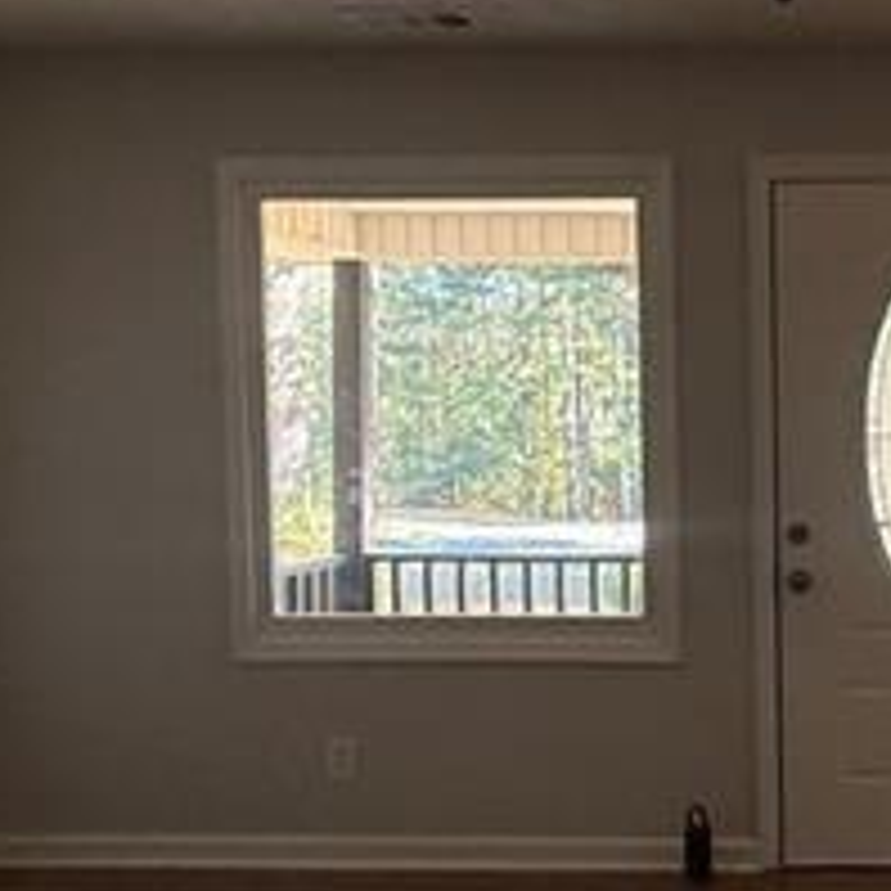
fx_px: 1456
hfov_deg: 31.3
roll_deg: +0.1
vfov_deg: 33.9
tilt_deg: -5.2
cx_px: 909
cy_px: 522
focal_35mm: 50
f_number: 2.2
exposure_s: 1/99
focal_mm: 2.22
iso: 200
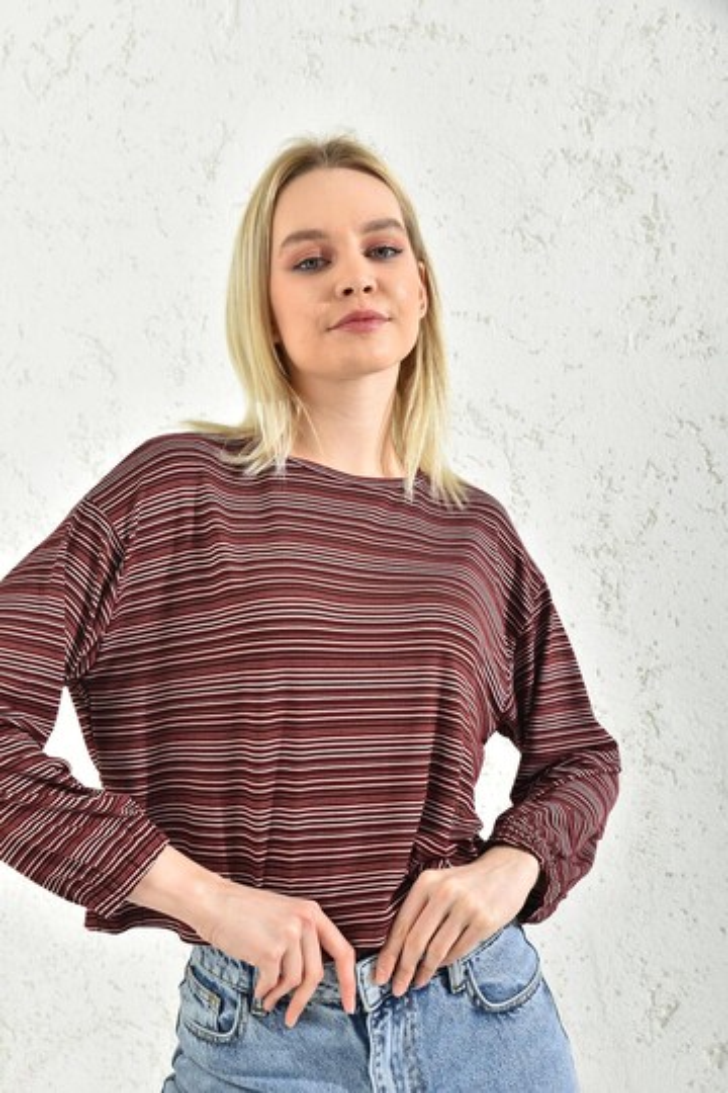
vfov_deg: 46.4
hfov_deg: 31.9
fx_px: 1274
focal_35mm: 42
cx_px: 364
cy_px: 546
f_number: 7.1
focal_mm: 42
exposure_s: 1/160
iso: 100
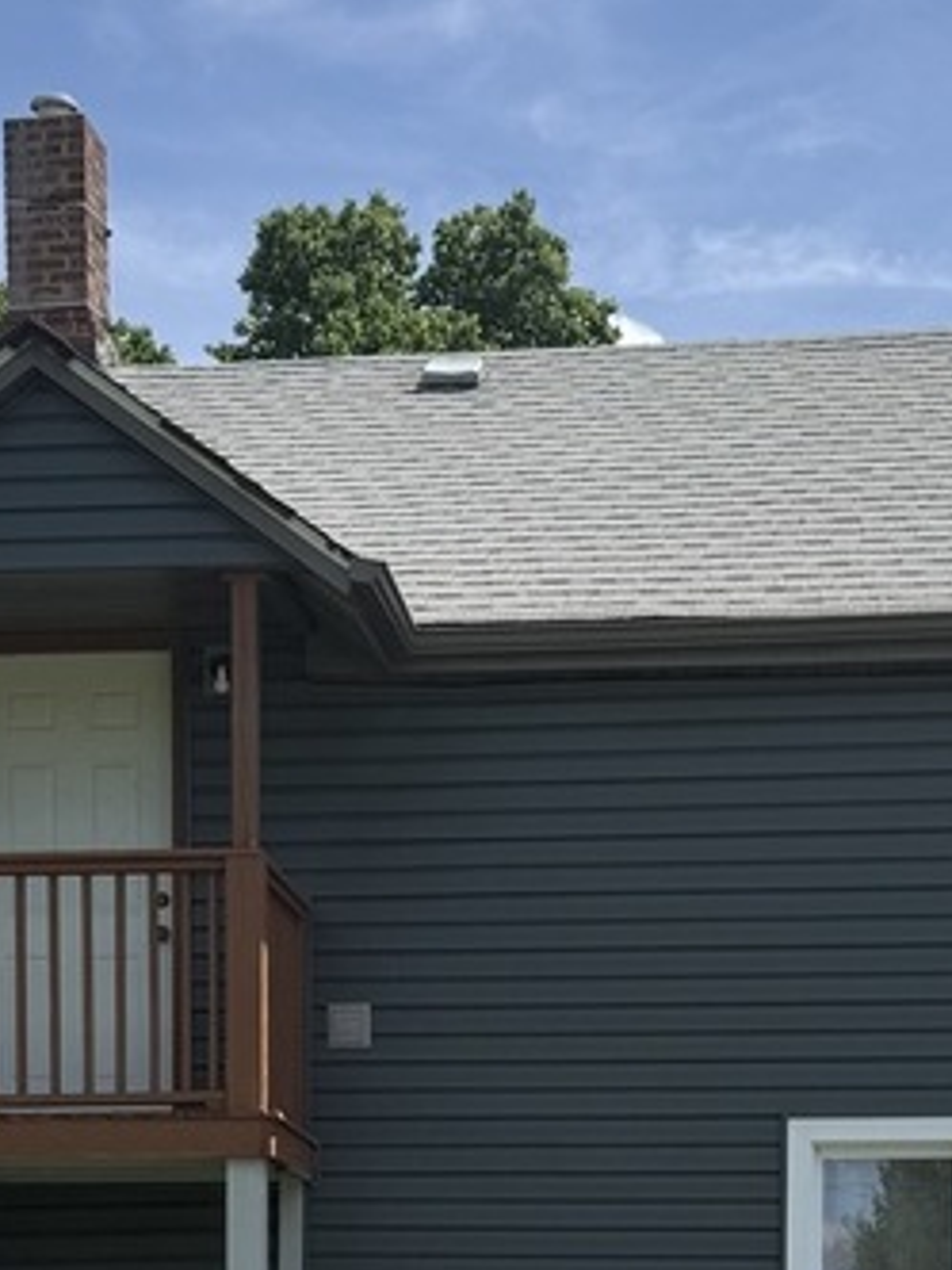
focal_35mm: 78
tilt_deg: +0.5
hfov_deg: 18.9
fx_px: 2860
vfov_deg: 23.6
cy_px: 1366
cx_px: 463
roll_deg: -0.5
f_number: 1.78
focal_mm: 6.76
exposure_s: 1/4673
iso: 80
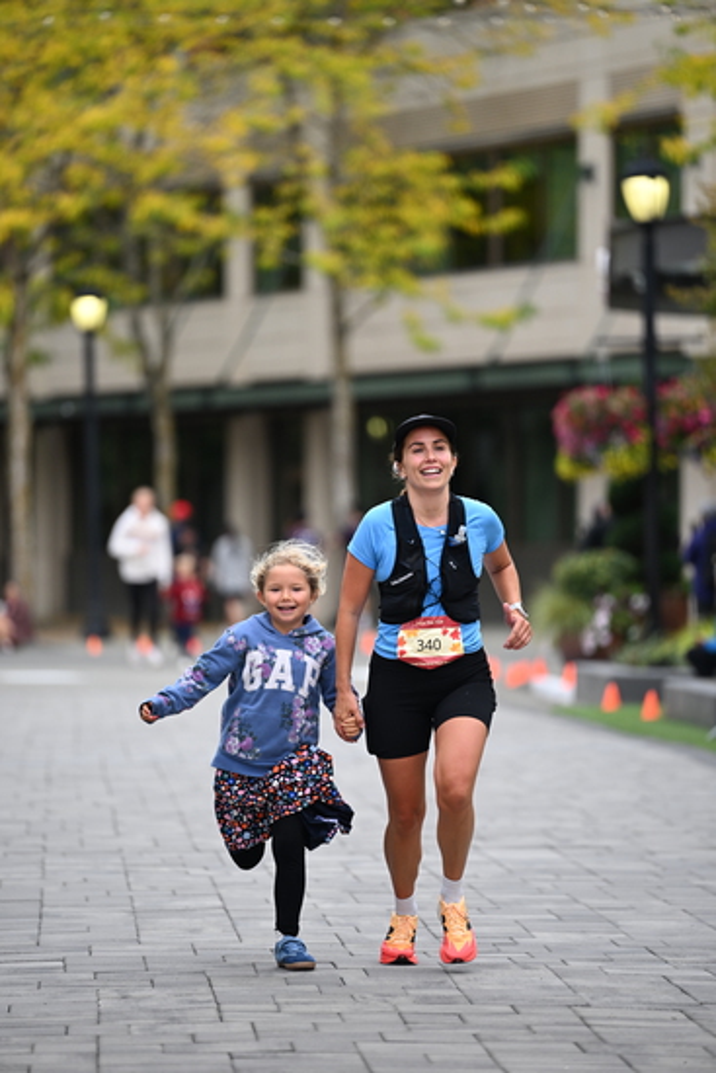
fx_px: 5962
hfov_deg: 6.9
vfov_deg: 10.3
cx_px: 358
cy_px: 536
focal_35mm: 200
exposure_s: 1/2000
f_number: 2.8
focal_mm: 200
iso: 640
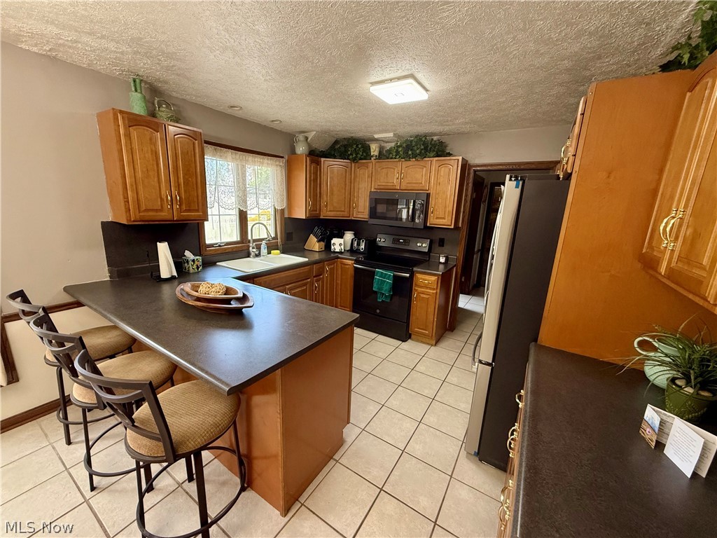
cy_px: 269
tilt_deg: -13.2
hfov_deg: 102.1
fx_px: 290
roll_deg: -2.7
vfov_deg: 85.7
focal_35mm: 14
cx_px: 358
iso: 320
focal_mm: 2.22
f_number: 2.2
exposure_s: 1/120
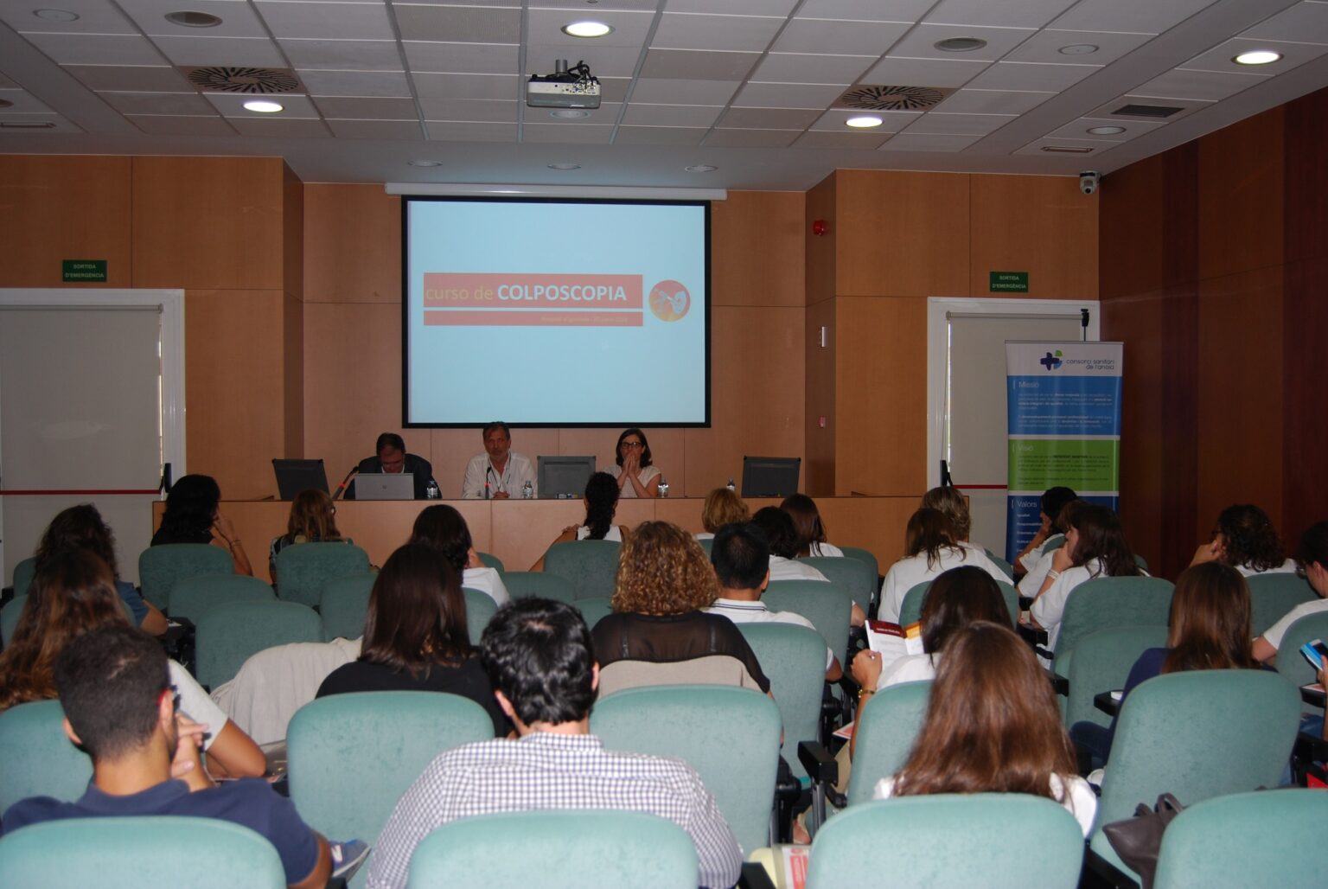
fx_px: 1329
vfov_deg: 37.0
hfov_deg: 53.1
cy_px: 444
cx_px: 664
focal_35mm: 36
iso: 200
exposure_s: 1/60
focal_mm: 24
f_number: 4
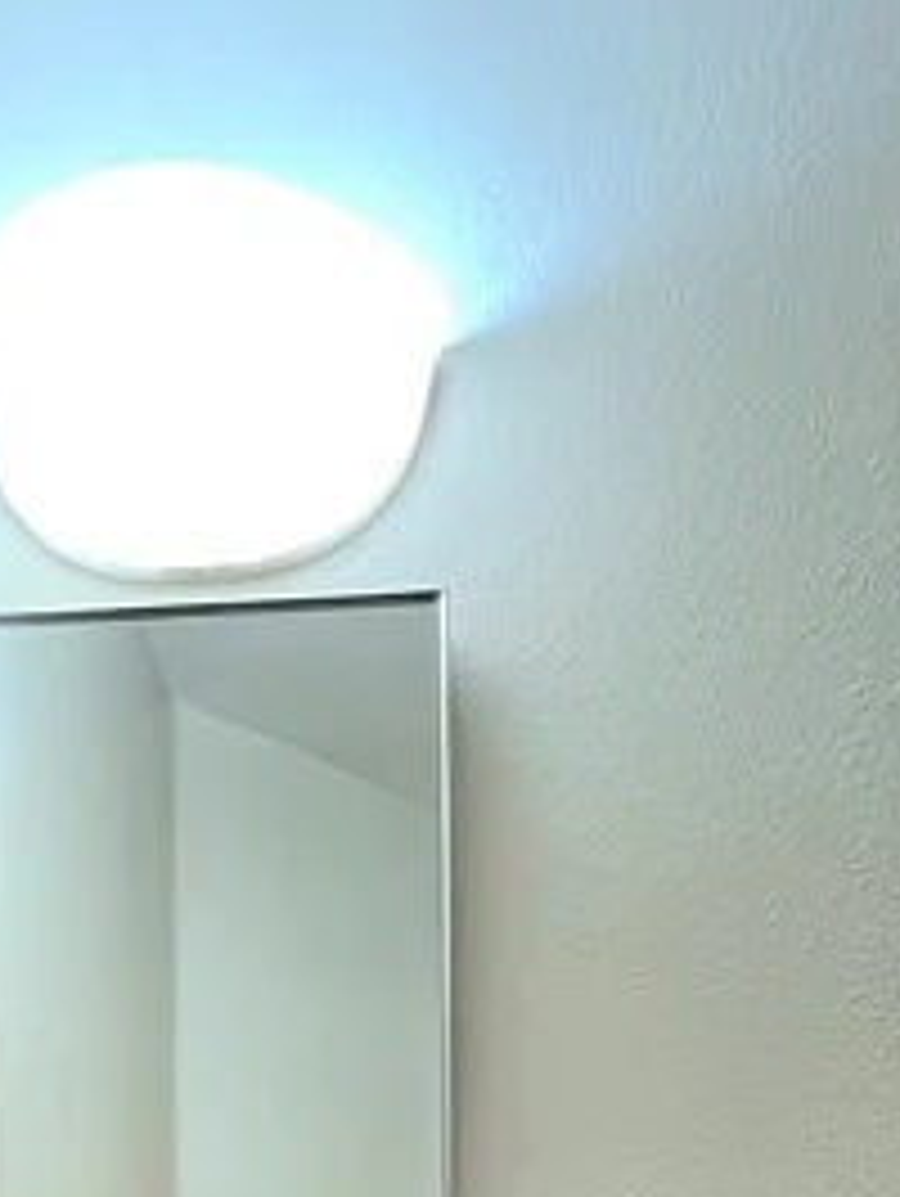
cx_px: 405
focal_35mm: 50
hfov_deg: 29.1
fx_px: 1731
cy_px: 1827
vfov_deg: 26.5
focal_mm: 1.57
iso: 125
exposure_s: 1/60.2
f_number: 1.8
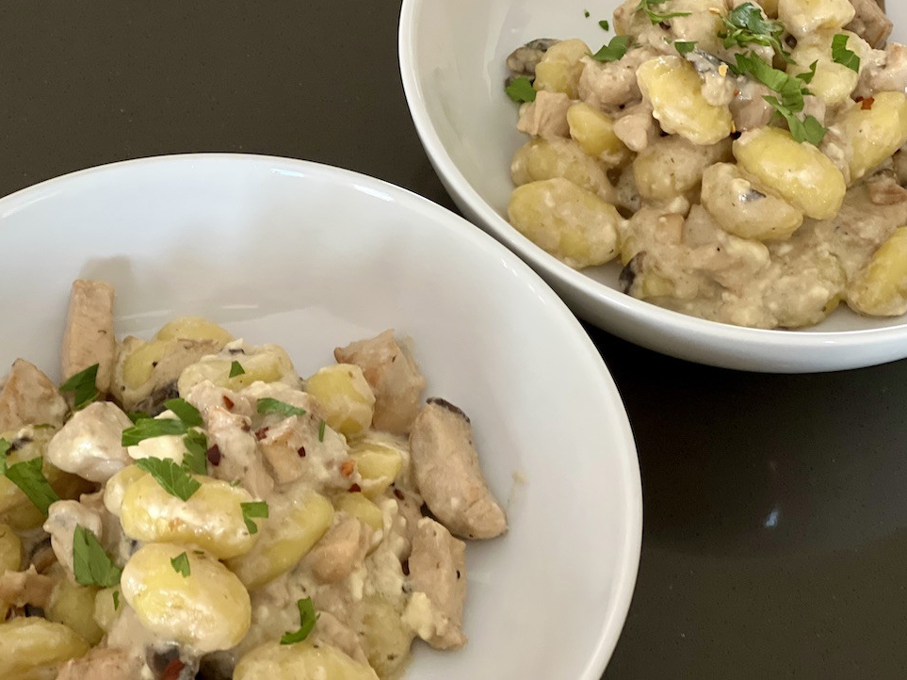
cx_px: 459
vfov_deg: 18.4
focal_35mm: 80
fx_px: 2096
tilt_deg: -52.8
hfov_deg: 24.4
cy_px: 328
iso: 400
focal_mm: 9
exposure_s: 1/28
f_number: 2.8
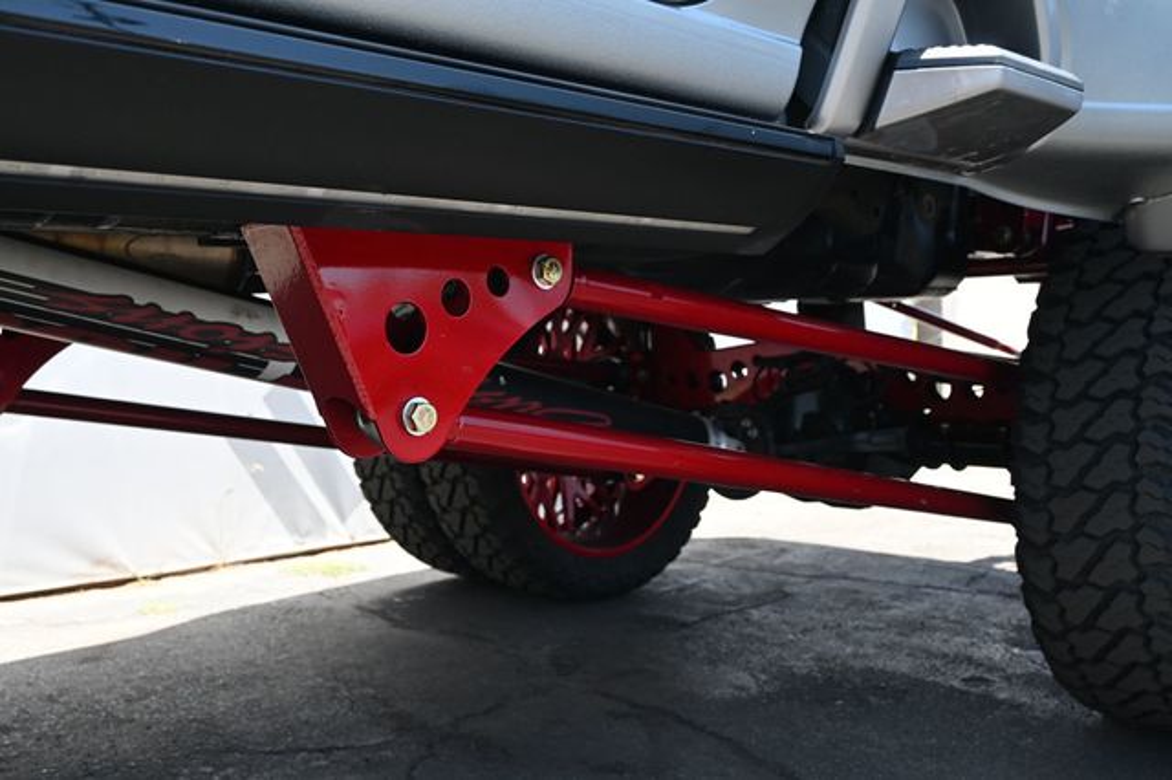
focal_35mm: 34
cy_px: 390
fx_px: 1123
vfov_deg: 38.3
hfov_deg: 55.1
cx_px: 586
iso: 250
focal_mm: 23
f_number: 4.2
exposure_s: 1/250
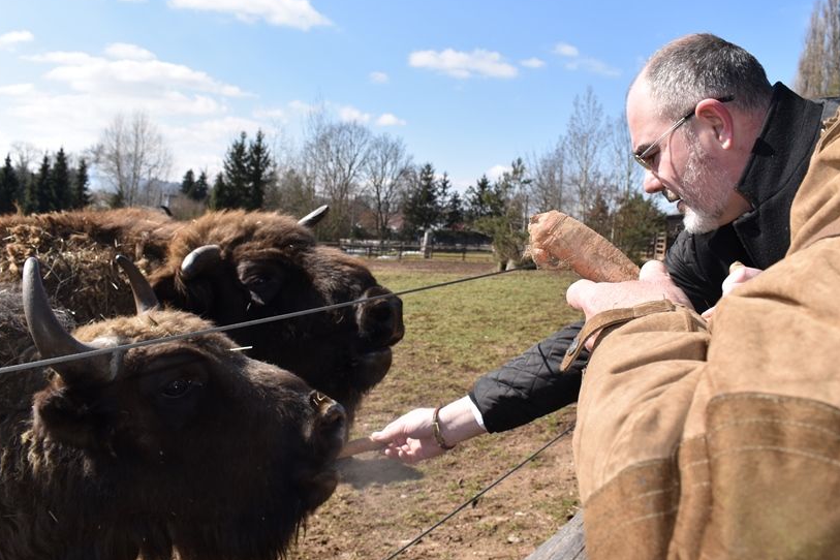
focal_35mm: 34
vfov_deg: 38.7
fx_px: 793
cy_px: 222
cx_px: 414
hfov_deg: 55.8
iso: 100
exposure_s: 1/200
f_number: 8
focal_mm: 18
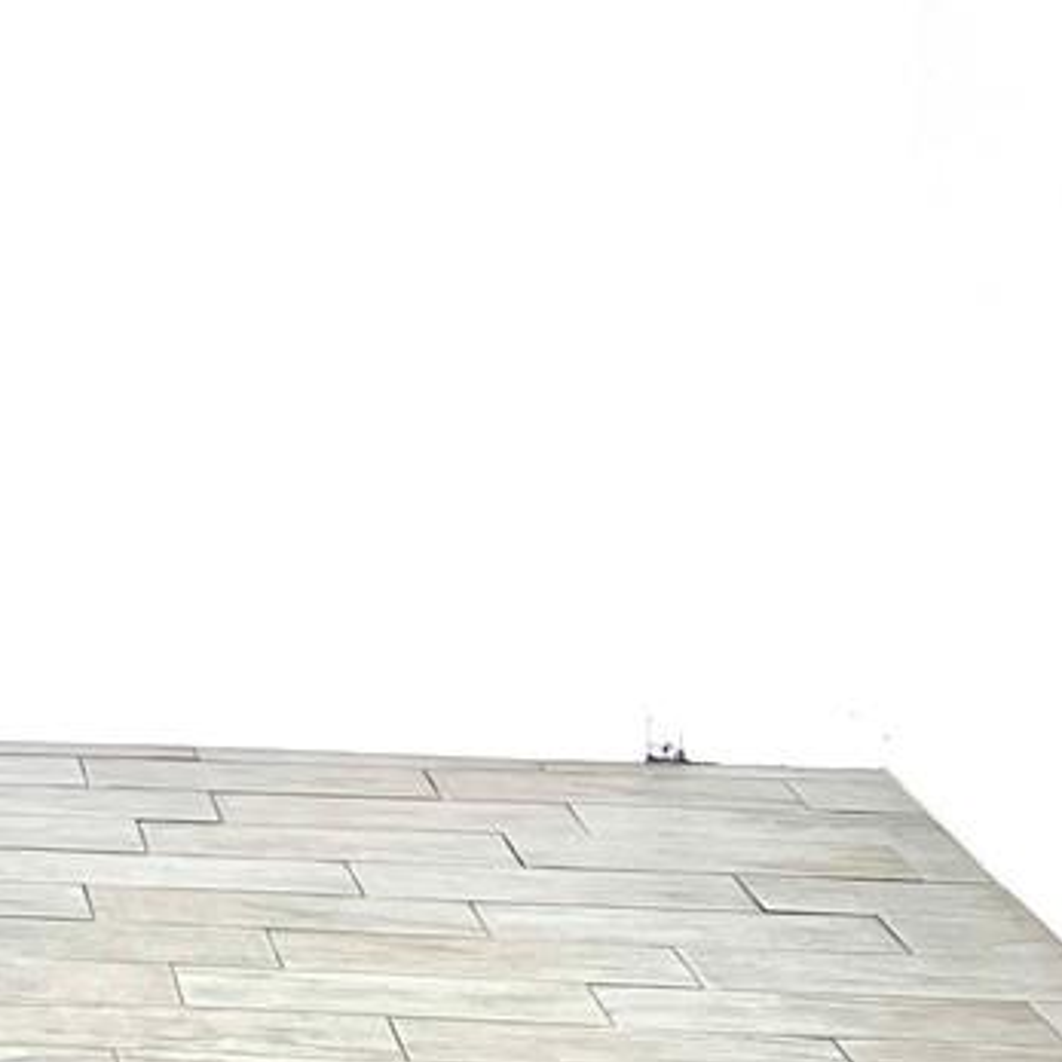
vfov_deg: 16.2
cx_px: -1178
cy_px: 135
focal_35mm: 106
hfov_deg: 13.6
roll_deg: +1.5
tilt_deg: -7.0
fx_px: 3679
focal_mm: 5.7
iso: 32
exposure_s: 1/120
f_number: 1.5
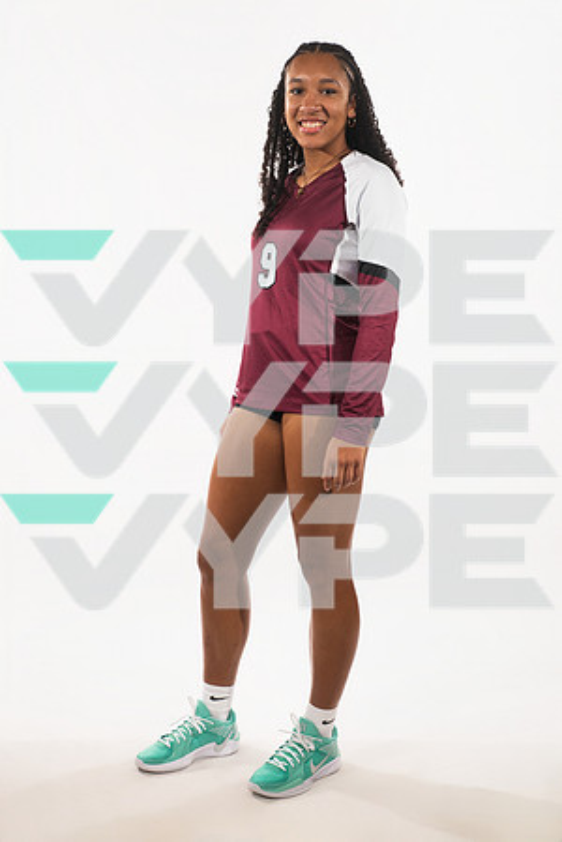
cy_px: 421
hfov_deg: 28.1
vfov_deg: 41.1
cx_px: 281
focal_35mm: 48
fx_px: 1124
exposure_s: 1/320
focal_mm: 48
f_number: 7.1
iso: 500
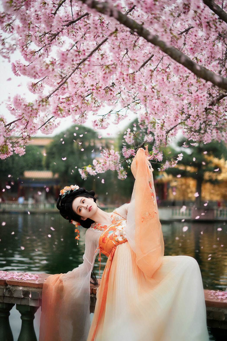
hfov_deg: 27.0
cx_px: 114
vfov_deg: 39.6
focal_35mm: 50
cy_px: 170
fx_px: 473
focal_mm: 50
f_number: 1.8
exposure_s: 1/320
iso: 100
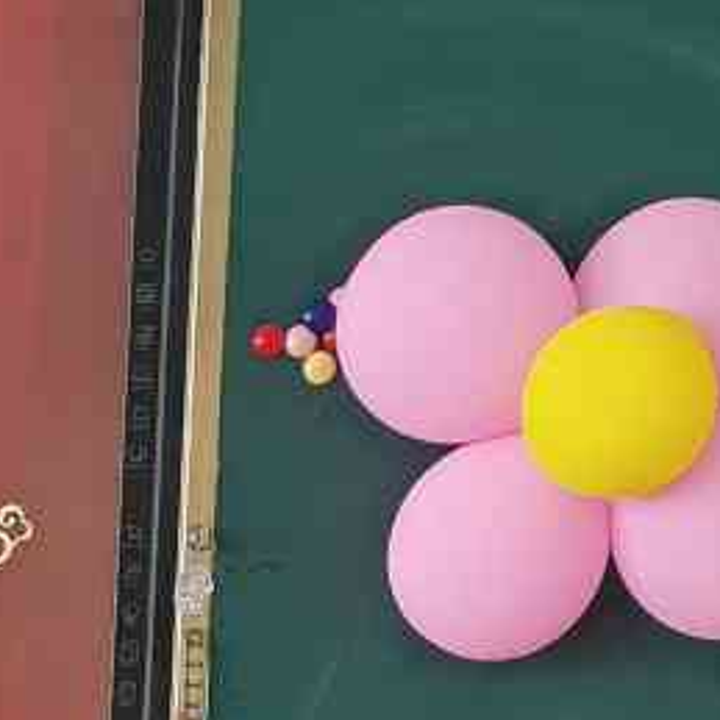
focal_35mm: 189
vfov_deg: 8.6
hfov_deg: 8.7
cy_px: 1640
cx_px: -776
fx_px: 4448
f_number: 1.95
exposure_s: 1/90.1
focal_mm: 5.52
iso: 400
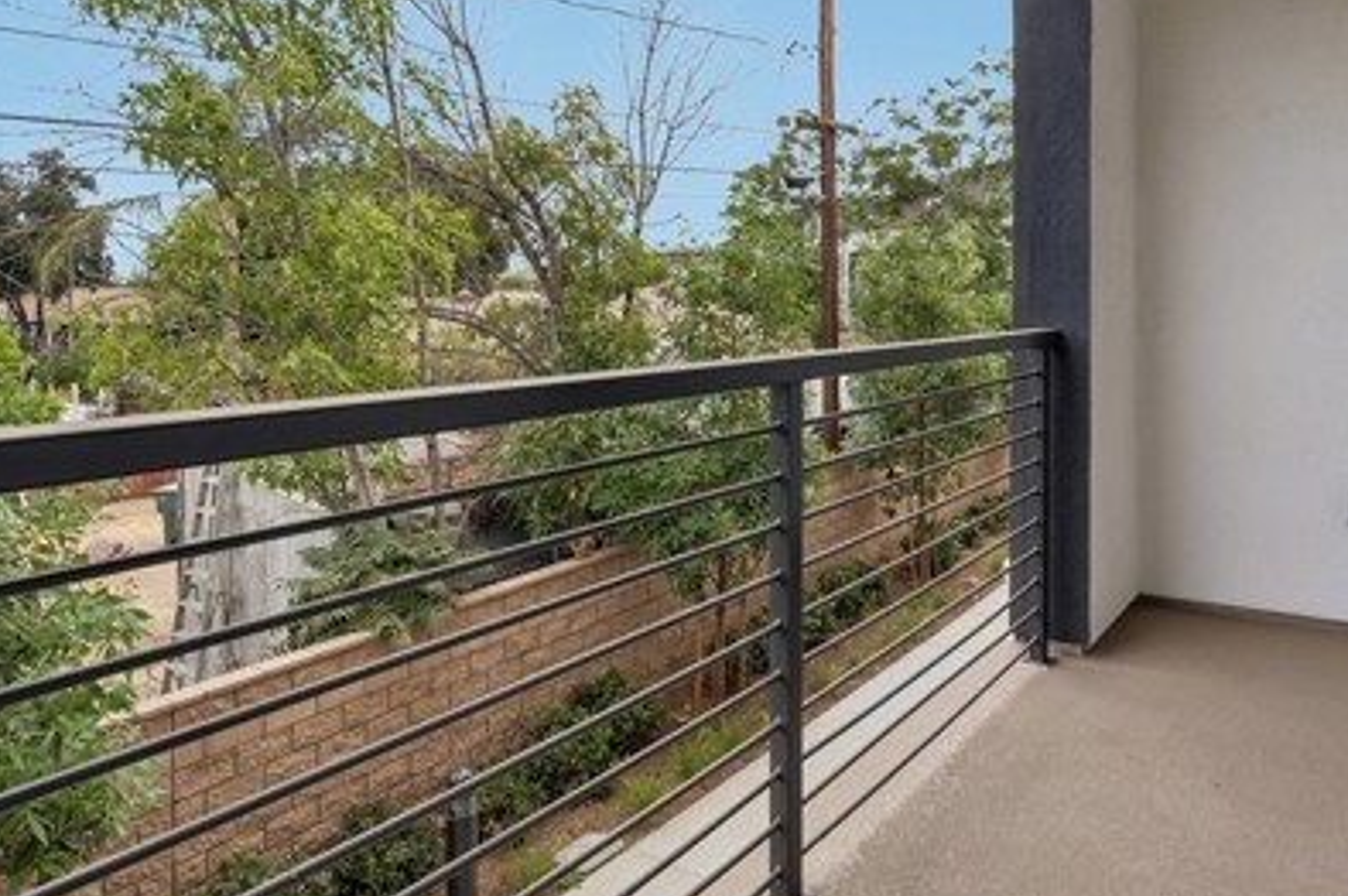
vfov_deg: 47.5
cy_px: 308
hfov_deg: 67.6
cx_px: 746
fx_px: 1003
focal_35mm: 27
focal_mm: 16.5
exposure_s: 1/400
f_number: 7.1
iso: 125
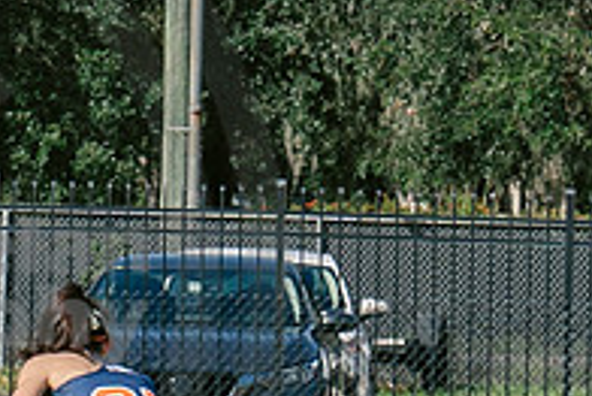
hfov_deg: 3.1
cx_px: 243
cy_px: 471
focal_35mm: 667
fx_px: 10976
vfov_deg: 2.1
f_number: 5.6
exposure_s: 1/1000
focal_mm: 70
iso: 250
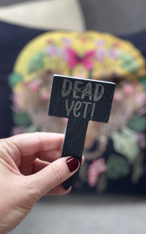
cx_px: 69
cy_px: 115
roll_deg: +0.5
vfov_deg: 36.3
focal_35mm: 56
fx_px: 357
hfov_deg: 23.1
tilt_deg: -27.1
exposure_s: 1/122
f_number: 2
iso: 160
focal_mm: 6
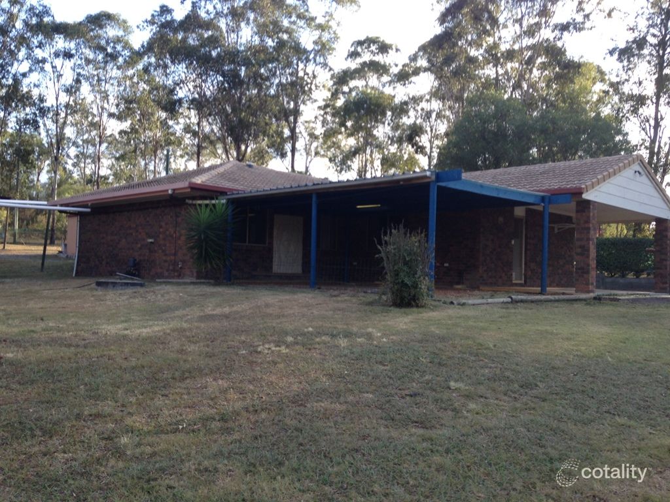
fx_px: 639
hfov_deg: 55.4
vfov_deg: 42.9
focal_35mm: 33
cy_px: 251
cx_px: 335
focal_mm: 4.12
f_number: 2.4
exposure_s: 1/272
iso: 50
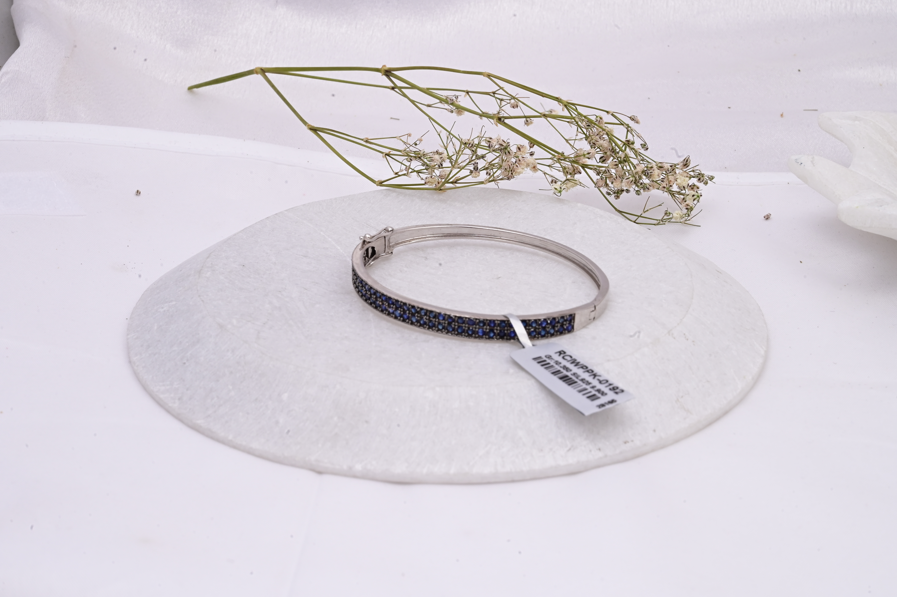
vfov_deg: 18.9
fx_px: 1793
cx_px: 445
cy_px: 302
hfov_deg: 28.1
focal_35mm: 72
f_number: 22
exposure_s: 1/100
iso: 640
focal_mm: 70
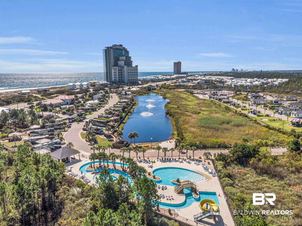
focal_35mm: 24
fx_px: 209
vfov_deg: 56.8
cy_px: 113
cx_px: 151
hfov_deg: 71.6
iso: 100
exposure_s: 1/1250
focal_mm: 4.5
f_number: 2.8
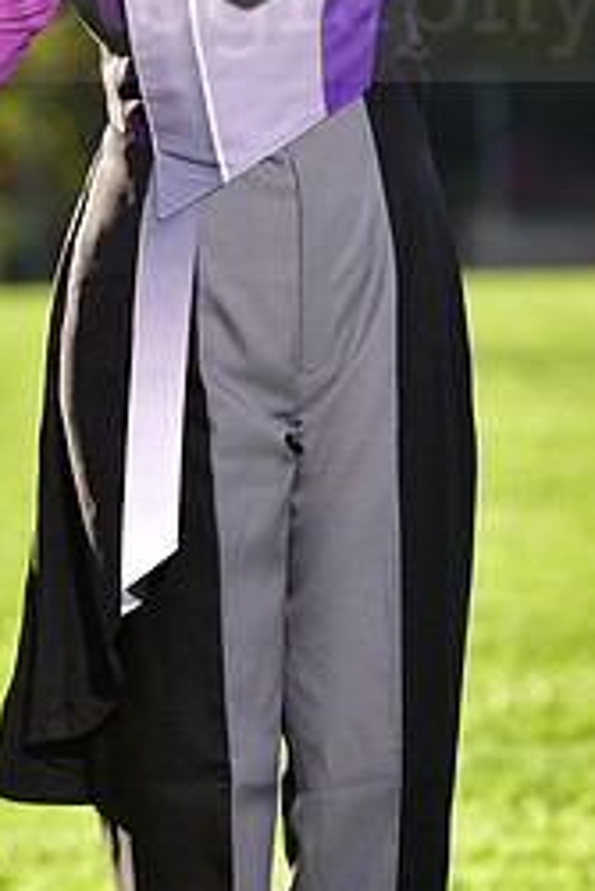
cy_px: -32
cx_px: 137
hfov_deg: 3.5
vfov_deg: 5.2
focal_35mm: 395
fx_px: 9778
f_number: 5
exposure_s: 1/250
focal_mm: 170
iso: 80
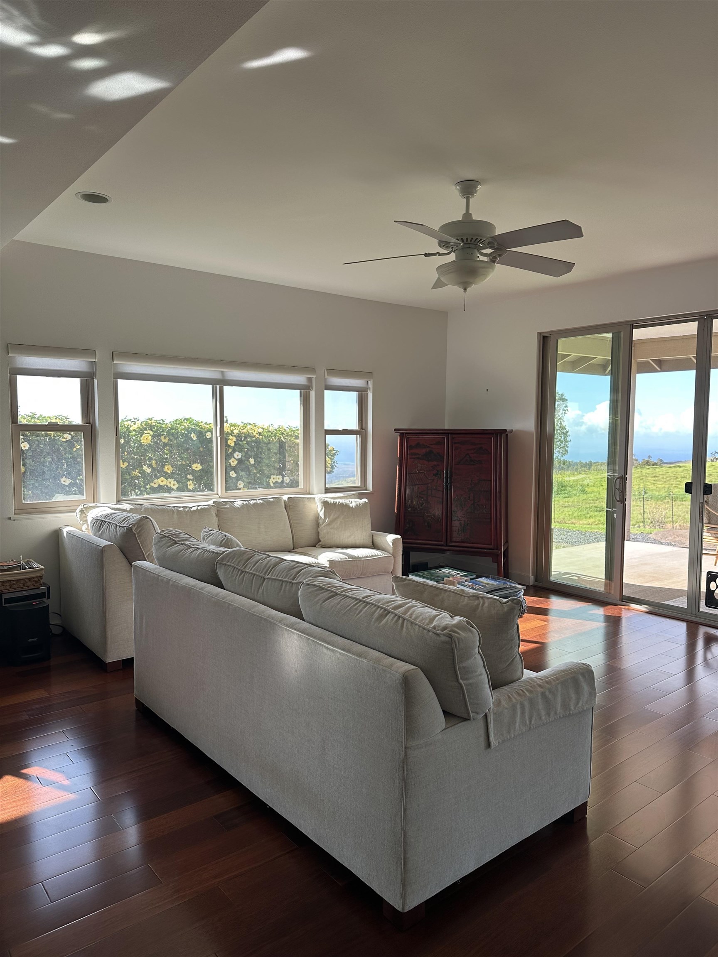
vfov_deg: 71.6
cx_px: 359
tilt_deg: -3.8
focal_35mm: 24
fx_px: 664
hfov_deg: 56.8
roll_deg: -0.9
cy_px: 478
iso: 80
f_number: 1.78
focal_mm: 6.86
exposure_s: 1/270
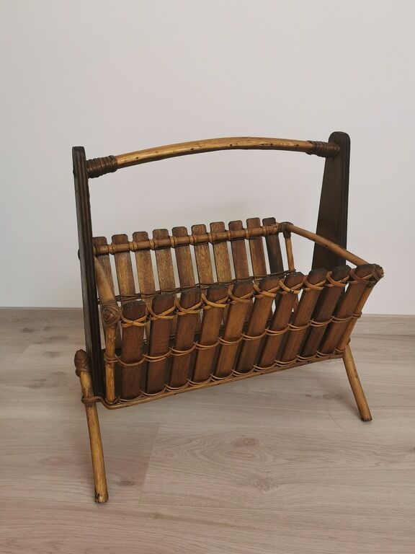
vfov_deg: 58.4
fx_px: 496
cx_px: 208
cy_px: 277
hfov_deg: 45.4
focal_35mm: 31
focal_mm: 5.58
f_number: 1.8
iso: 80
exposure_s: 1/100
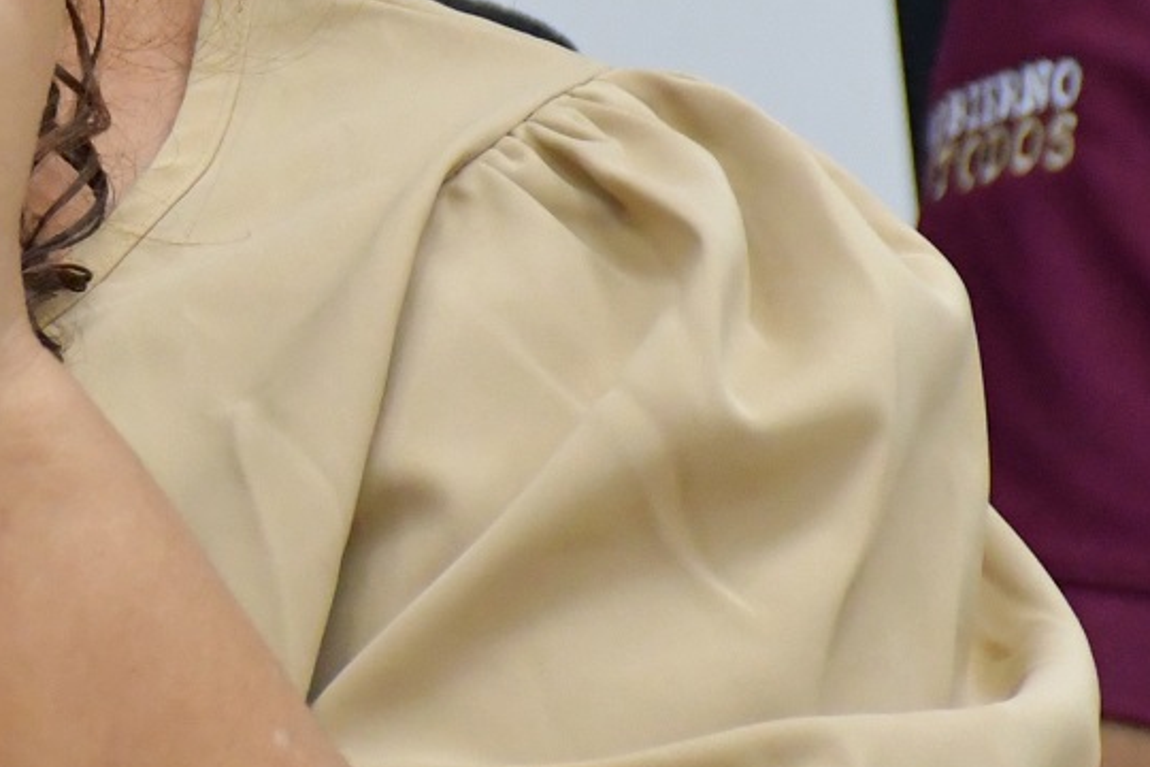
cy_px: 97
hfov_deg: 3.2
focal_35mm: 648
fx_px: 20698
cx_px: -392
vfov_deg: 2.1
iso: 3200
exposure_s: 1/200
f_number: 5.6
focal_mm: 105
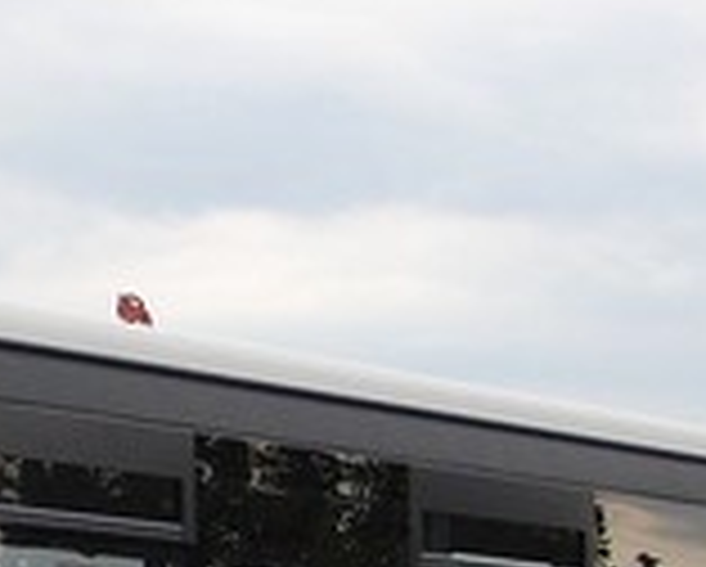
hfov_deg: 7.3
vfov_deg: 6.0
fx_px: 5398
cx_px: -531
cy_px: 562
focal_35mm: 258
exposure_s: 1/640
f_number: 4.5
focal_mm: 32
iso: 400
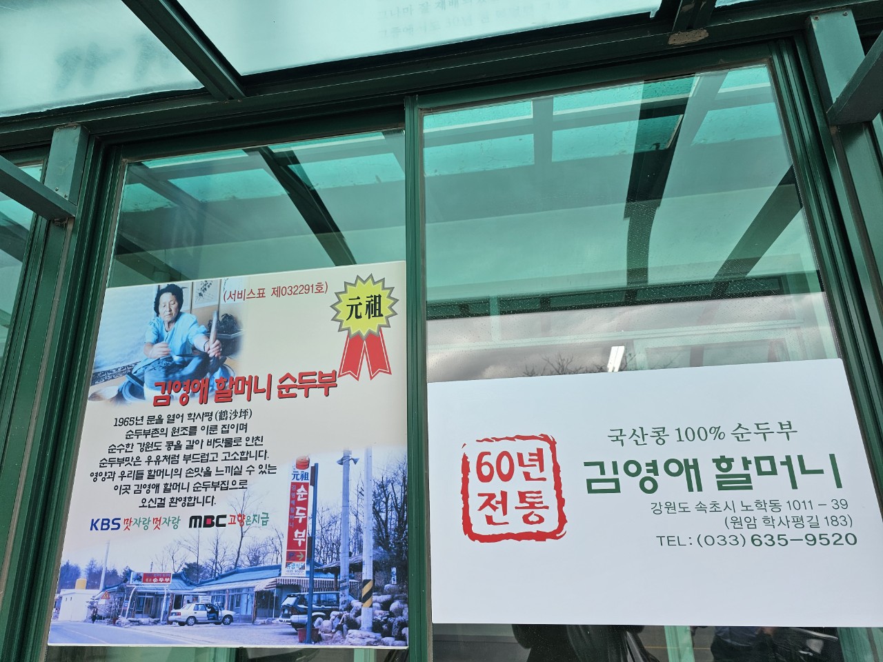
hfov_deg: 73.9
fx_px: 587
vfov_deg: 58.9
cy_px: 331
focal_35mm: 23
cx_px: 442
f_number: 1.7
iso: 16
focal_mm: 6.3
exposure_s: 1/476
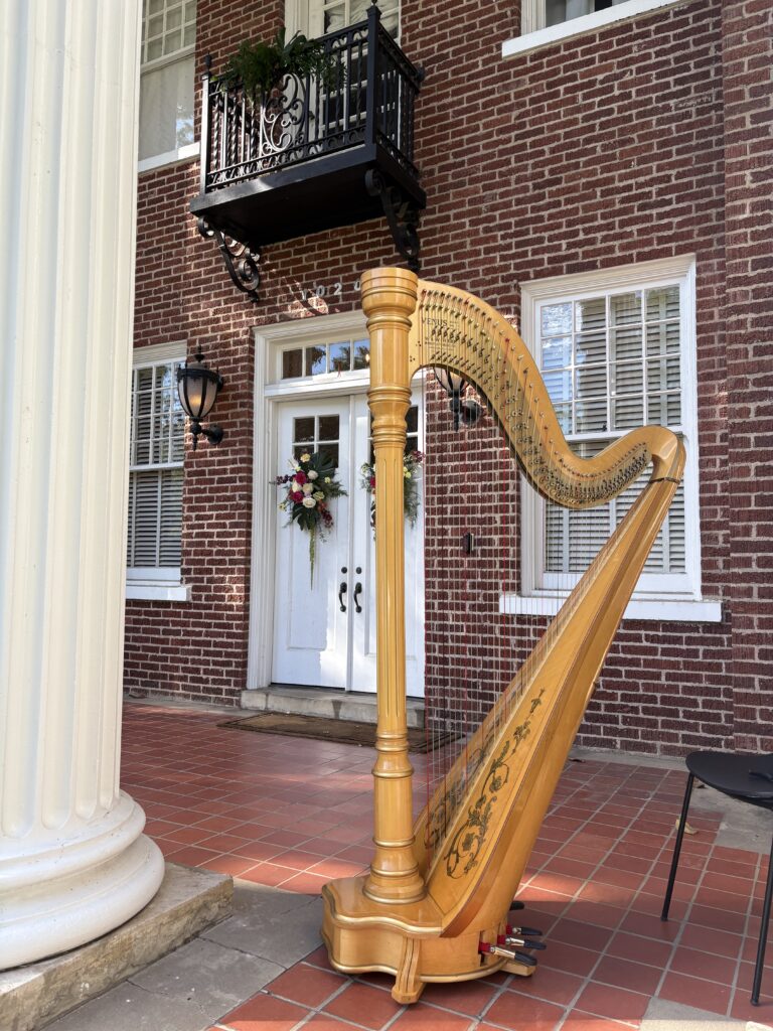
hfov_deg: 53.1
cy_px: 516
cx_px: 386
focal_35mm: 26
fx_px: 774
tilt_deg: +4.5
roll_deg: -0.6
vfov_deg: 67.3
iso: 50
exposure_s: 1/456
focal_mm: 5.96
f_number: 1.6
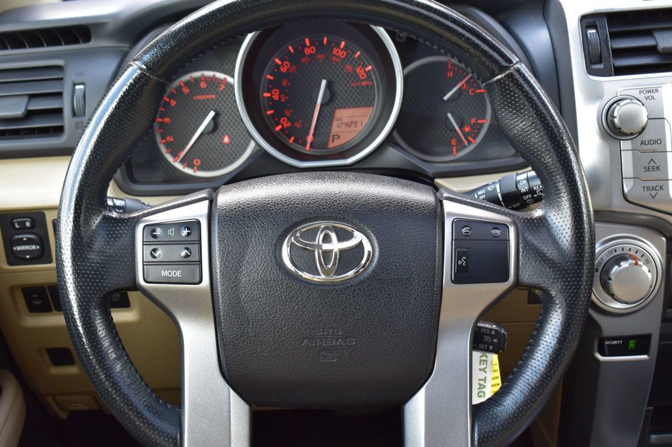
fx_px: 1008
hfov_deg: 36.9
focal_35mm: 54
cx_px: 336
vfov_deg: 25.0
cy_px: 224
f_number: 8
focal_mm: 36
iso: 400
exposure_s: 1/50
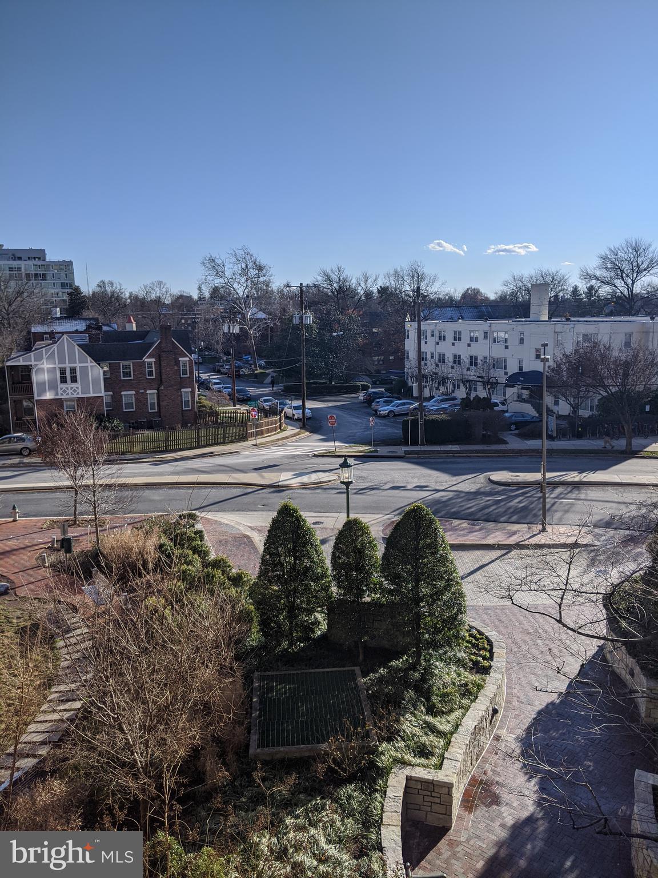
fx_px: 684
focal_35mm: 27
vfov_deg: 65.3
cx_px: 329
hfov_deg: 51.4
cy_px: 439
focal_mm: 4.44
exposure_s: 1/3906
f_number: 1.8
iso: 63
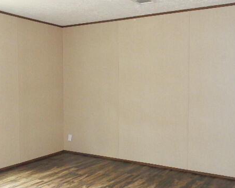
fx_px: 292
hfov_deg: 43.8
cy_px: 100
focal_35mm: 42
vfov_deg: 35.7
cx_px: 107
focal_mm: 5.4
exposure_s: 1/30
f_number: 4
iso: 720
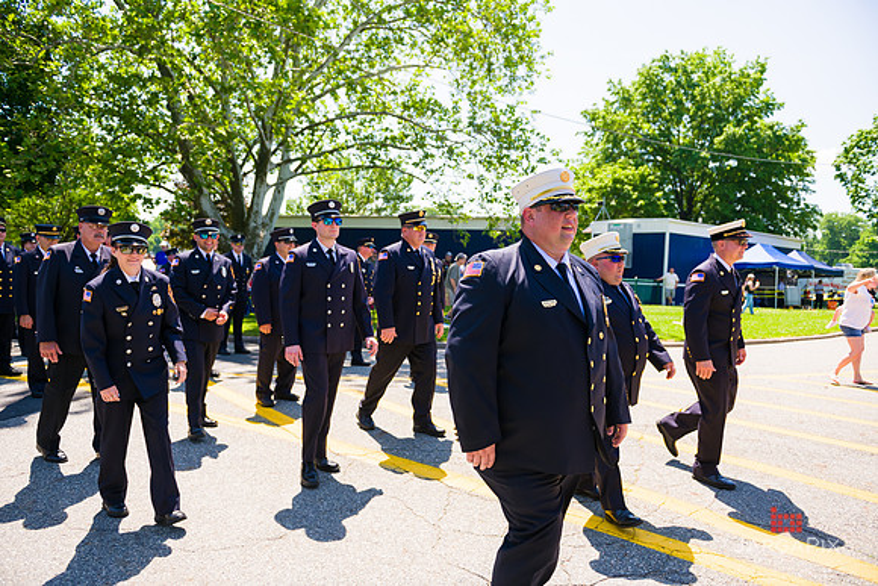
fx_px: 585
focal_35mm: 24
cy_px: 293
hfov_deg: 73.7
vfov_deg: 53.2
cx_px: 439
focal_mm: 24
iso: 200
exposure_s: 1/1250
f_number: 5
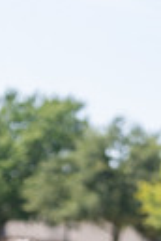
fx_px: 1831
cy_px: 407
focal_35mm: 273
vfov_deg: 7.4
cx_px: -22
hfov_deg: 5.0
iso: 100
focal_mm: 78
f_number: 2.8
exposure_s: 1/800
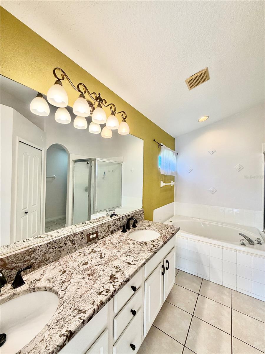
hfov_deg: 85.7
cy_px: 177
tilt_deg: +1.4
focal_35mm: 14
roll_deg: -1.6
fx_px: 143
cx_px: 132
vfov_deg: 102.1
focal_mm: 2.22
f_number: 2.2
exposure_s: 1/120
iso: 160
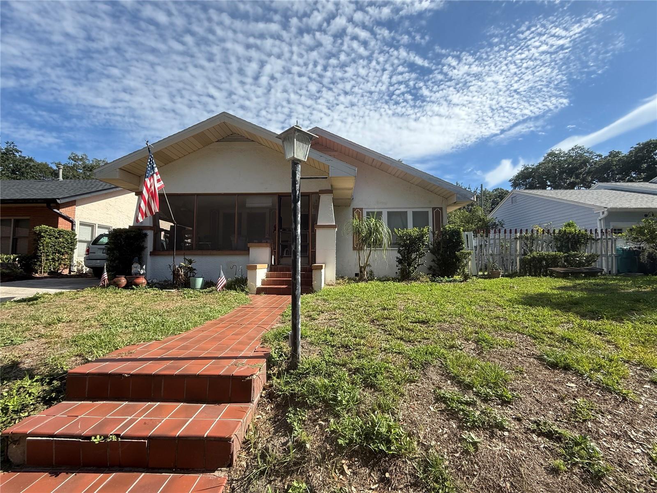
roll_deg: +0.2
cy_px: 246
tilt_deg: +5.6
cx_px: 328
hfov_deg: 102.1
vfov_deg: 85.7
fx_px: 266
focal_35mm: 14
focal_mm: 2.22
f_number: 2.2
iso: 64
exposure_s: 1/1189
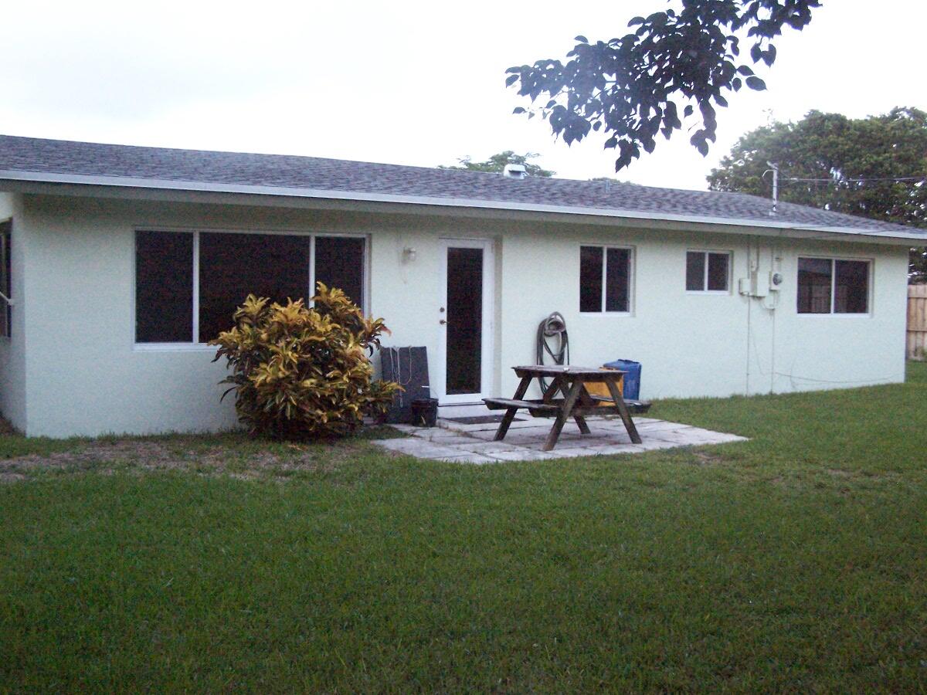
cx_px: 464
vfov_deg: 37.7
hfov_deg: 49.0
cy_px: 348
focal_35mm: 38
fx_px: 1018
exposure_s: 1/125
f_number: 2.8
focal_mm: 6.3
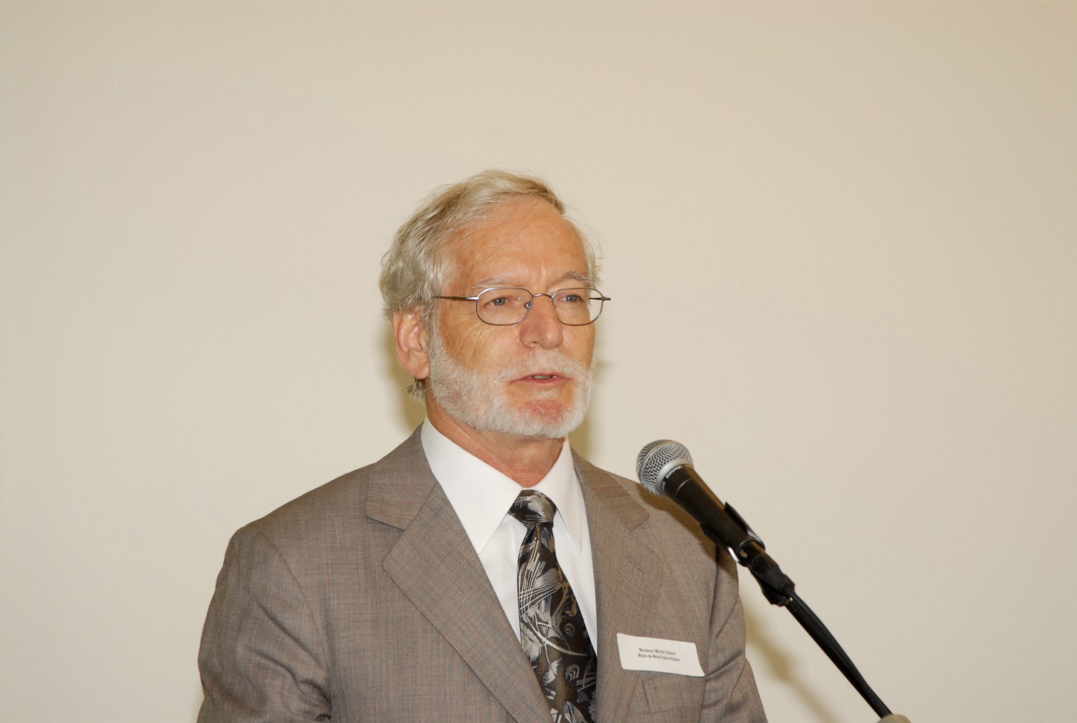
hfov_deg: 16.0
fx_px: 3822
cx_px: 538
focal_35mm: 128
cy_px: 362
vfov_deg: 10.8
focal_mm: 85
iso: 400
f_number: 5.6
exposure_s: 1/60
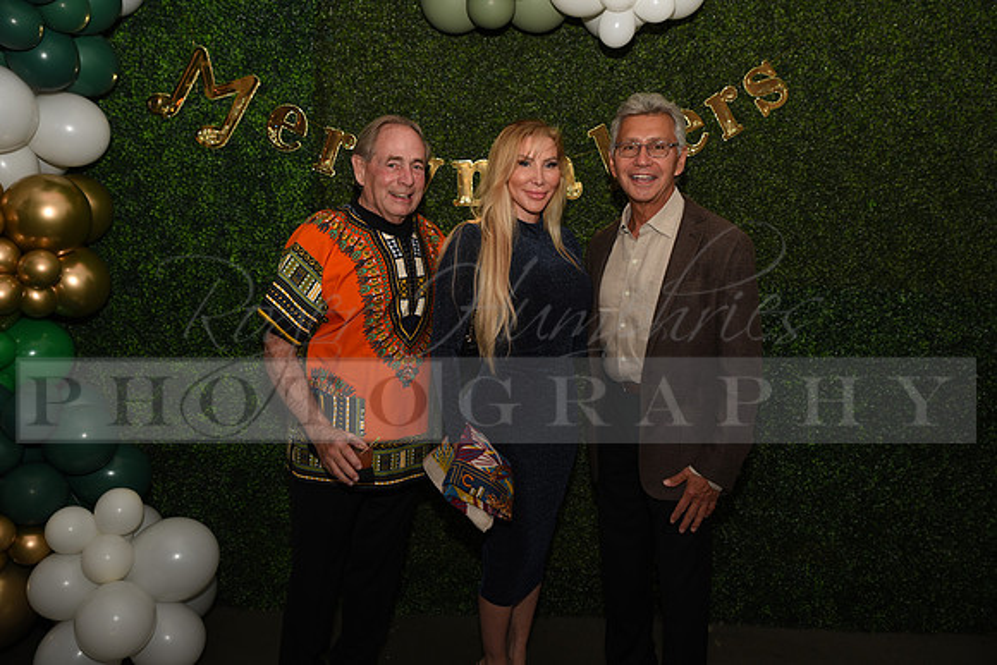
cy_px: 332
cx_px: 498
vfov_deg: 41.1
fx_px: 886
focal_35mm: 32
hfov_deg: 58.7
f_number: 4
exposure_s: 1/60
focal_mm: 32
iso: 100
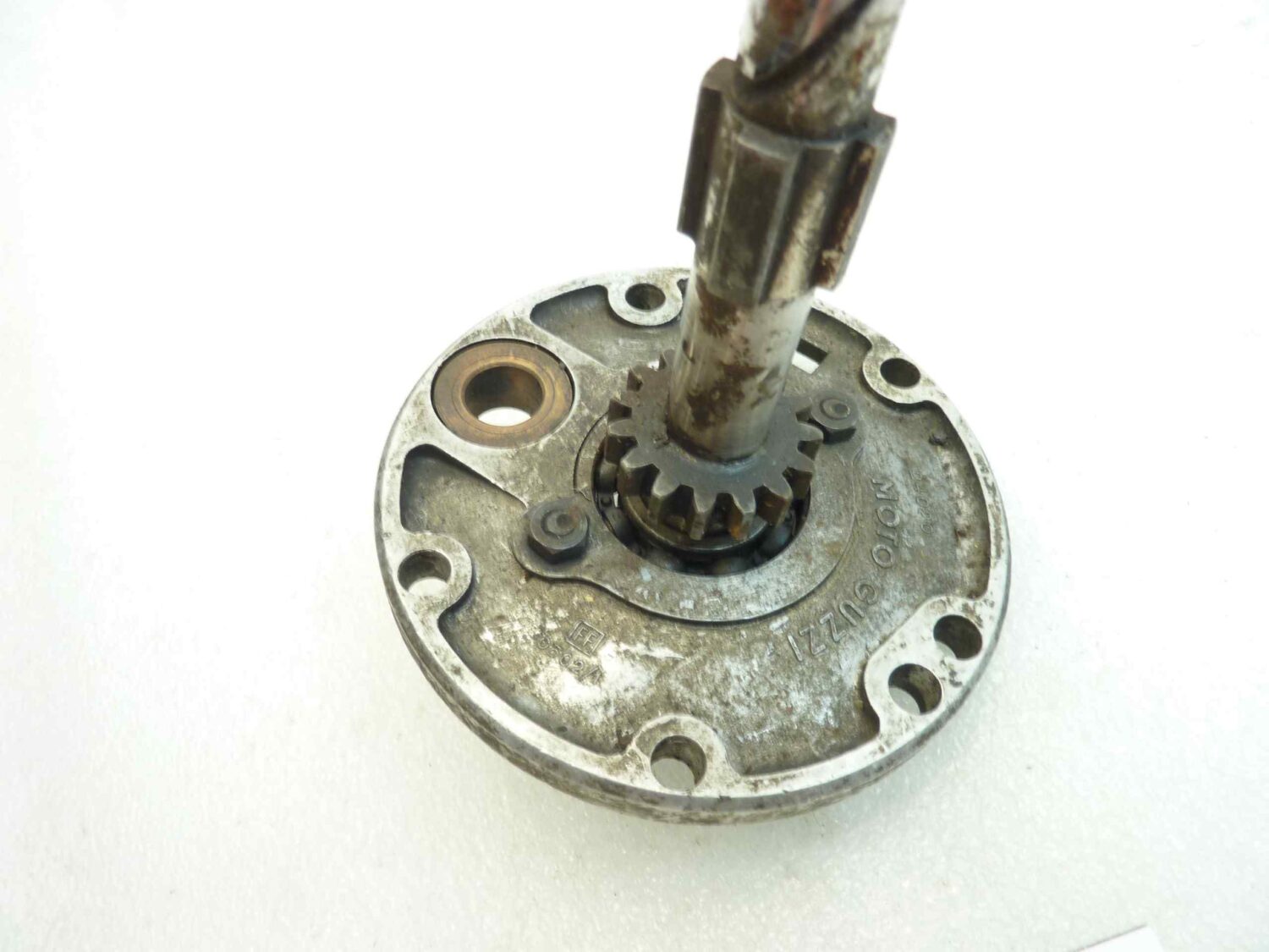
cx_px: 634
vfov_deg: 54.9
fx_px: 916
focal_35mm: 25
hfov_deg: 69.4
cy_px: 476
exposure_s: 1/10
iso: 80
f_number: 3.3
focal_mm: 4.1
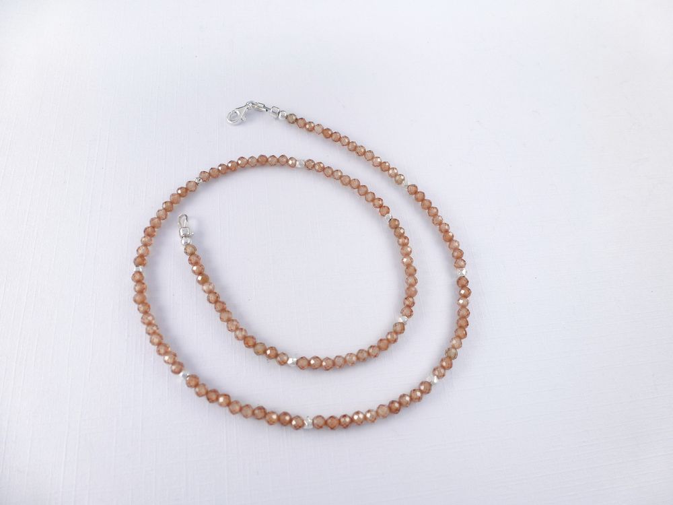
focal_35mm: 24
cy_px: 252
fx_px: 467
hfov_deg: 71.6
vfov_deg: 56.8
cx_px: 336
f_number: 4
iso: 100
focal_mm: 4.3
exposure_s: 1/125
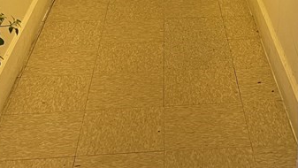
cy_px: -100
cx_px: 201
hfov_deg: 24.6
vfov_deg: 13.1
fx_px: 680
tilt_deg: -12.8
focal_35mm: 86
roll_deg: +0.2
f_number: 1.6
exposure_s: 1/60
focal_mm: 5.1
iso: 200
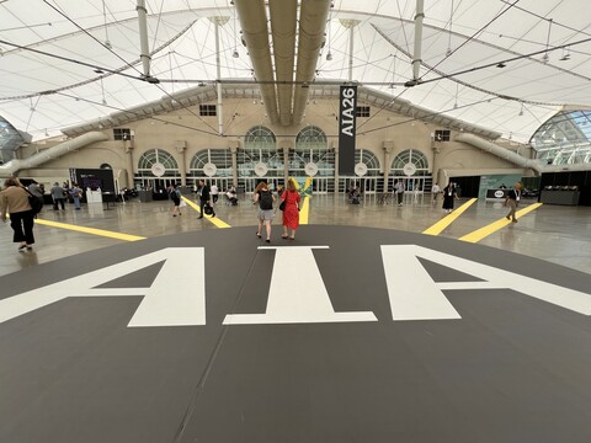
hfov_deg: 106.2
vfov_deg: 89.9
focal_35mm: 13
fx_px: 222
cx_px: 296
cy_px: 222
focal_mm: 1.57
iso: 32
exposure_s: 1/433
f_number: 1.8
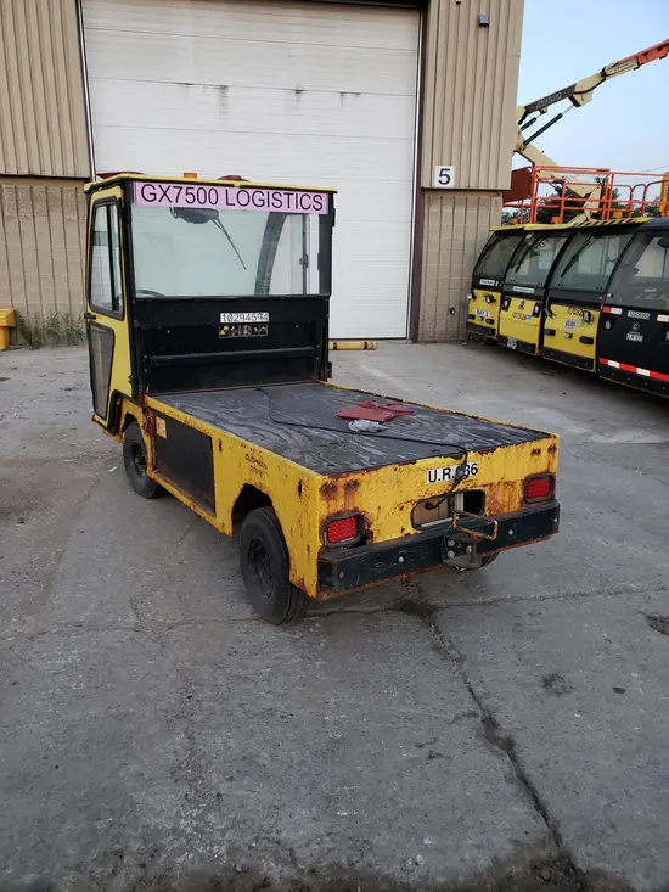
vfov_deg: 67.3
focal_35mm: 26
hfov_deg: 53.1
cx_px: 334
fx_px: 670
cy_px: 446
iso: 200
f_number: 2.4
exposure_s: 1/120
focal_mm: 4.3
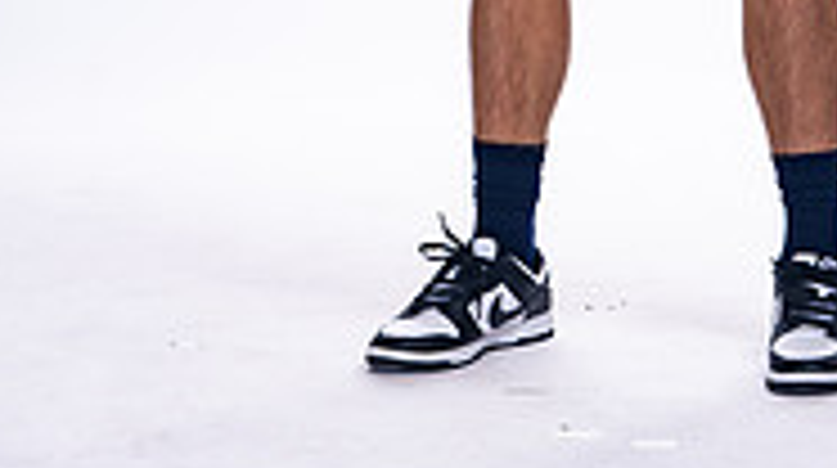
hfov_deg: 8.7
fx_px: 5518
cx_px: 621
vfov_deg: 4.8
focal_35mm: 249
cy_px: -508
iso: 400
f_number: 6.3
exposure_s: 1/250
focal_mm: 98
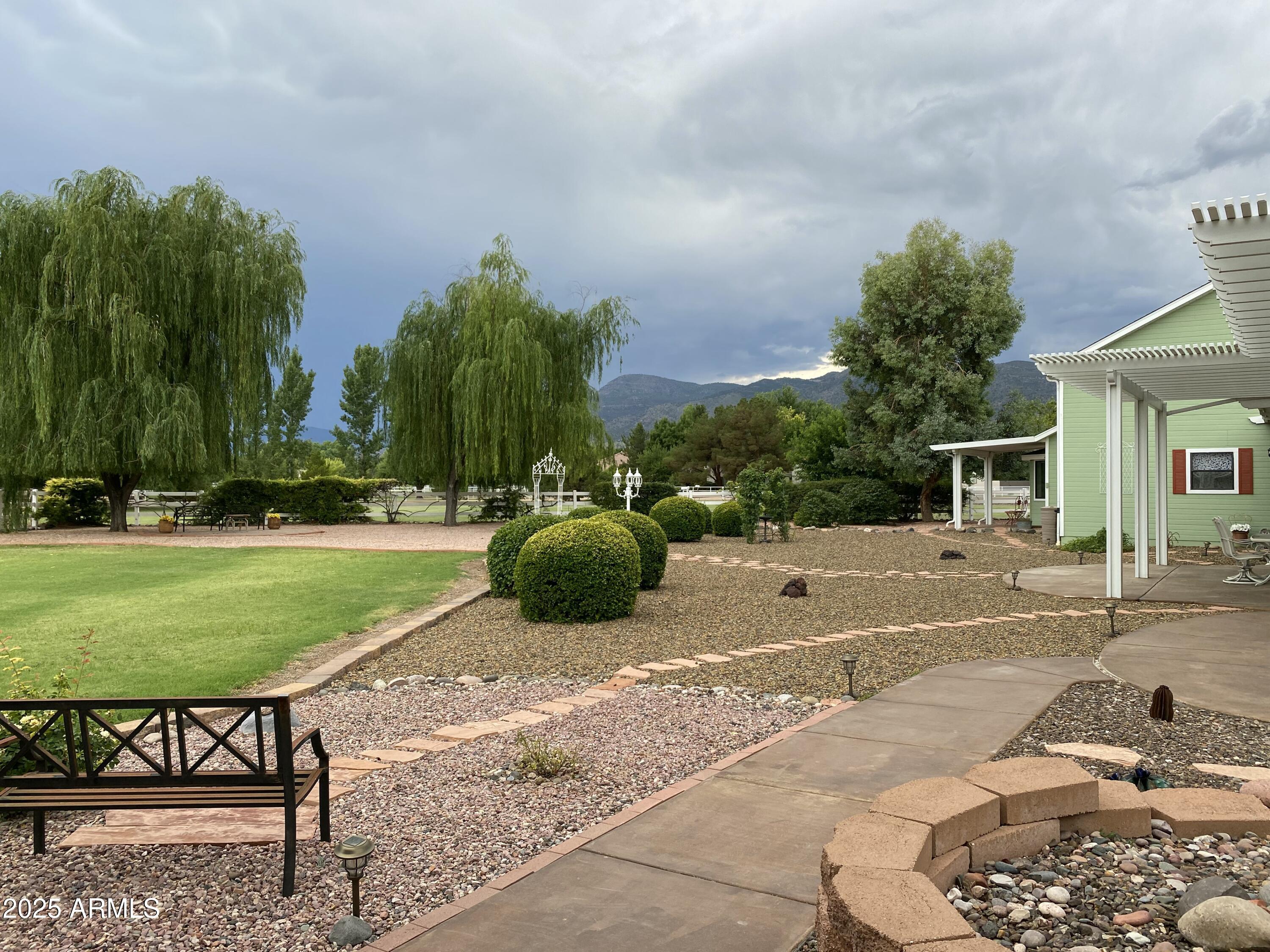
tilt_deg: -2.0
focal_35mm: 26
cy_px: 476
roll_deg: +0.6
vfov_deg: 53.1
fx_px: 954
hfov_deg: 67.3
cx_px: 635
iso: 32
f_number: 1.8
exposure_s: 1/557
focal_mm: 4.25
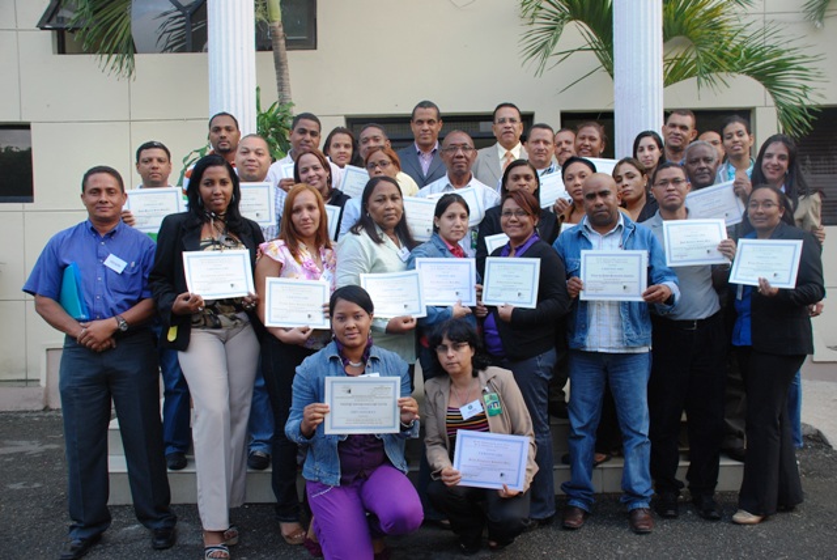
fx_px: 768
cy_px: 280
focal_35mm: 33
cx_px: 418
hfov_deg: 57.2
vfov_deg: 40.0
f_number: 4
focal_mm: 22
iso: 200
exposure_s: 1/60
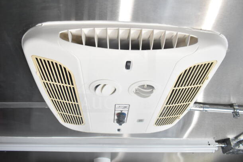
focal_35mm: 27
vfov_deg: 48.0
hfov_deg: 67.4
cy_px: 81
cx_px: 122
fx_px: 182
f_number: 5
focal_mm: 18
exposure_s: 1/100
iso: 1600
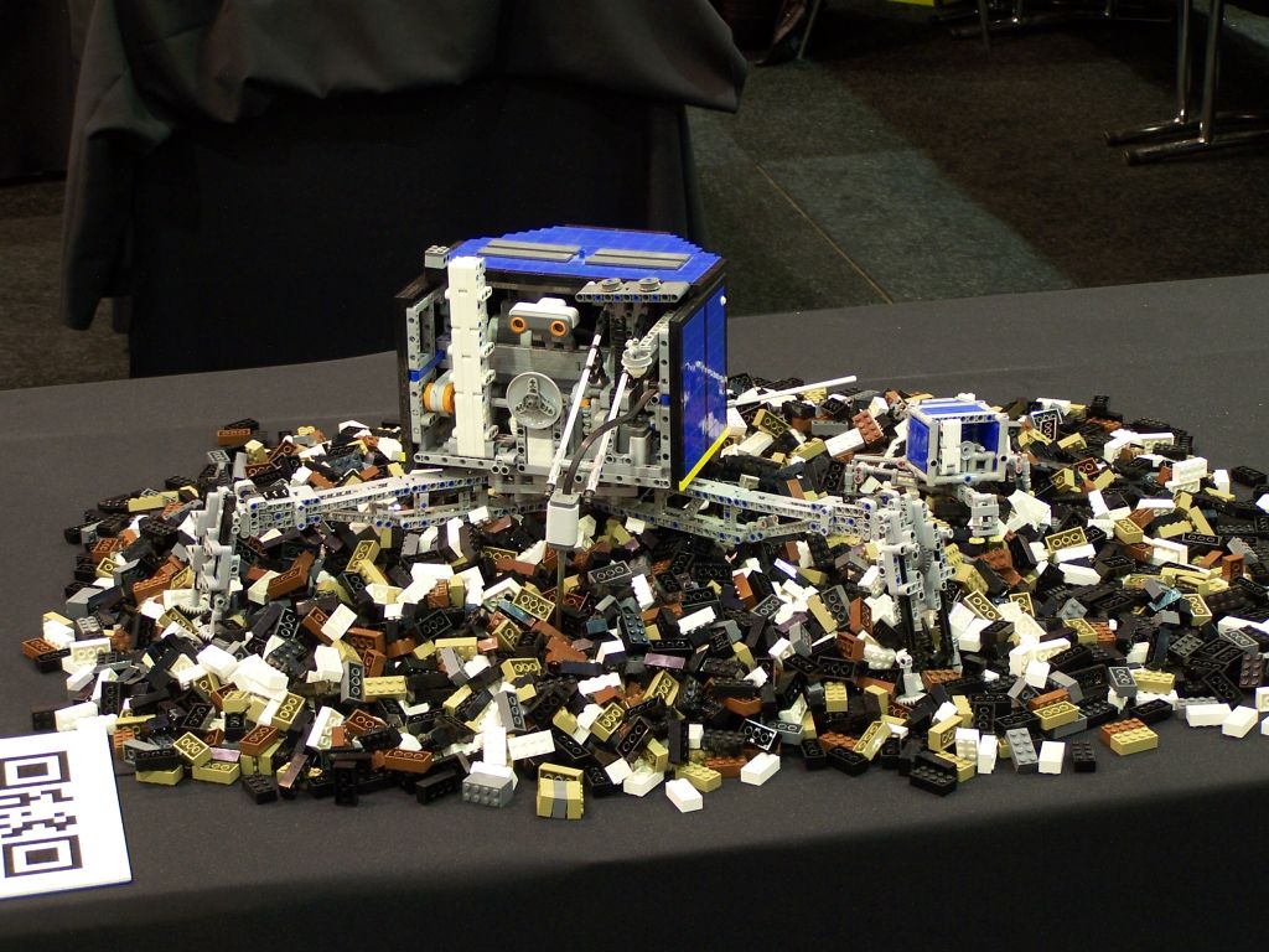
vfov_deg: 19.6
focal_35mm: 75
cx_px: 634
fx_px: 2749
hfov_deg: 26.0
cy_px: 476
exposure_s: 1/2
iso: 80
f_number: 3.2
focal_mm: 12.4
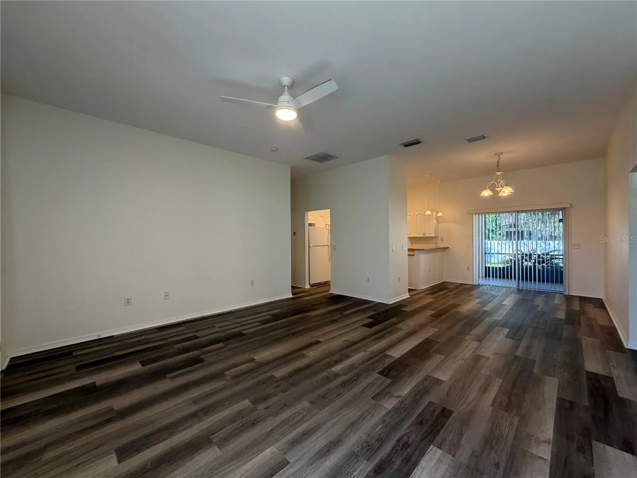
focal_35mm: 14
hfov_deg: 102.1
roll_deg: +0.1
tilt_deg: -0.4
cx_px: 318
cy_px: 239
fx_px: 258
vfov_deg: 85.7
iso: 250
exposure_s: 1/120
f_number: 2.2
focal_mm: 2.22
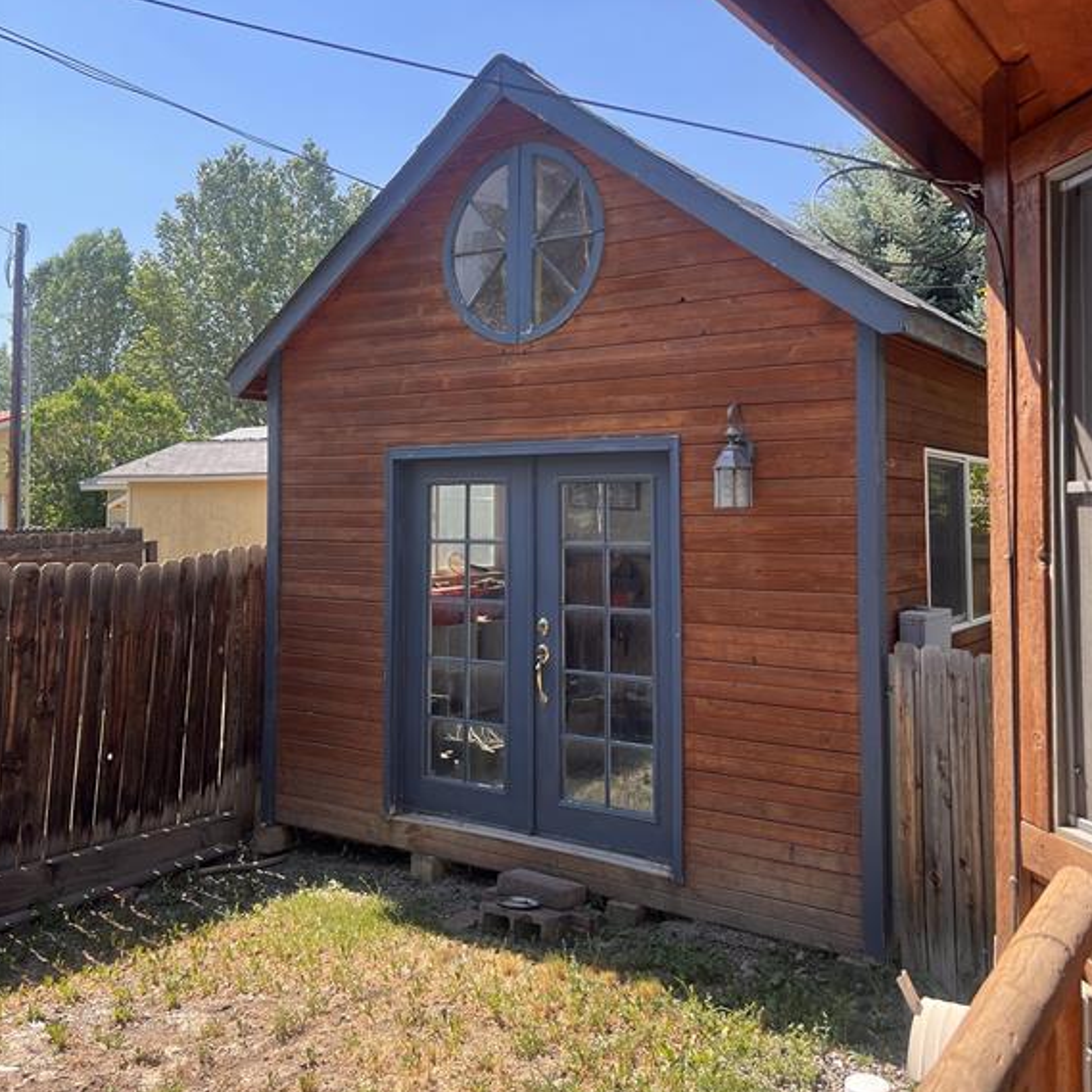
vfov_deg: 52.4
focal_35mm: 31
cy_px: 472
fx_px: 1106
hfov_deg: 52.5
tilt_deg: +4.3
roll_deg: +1.4
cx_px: 543
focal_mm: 5.7
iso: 50
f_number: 1.5
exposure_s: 1/1575
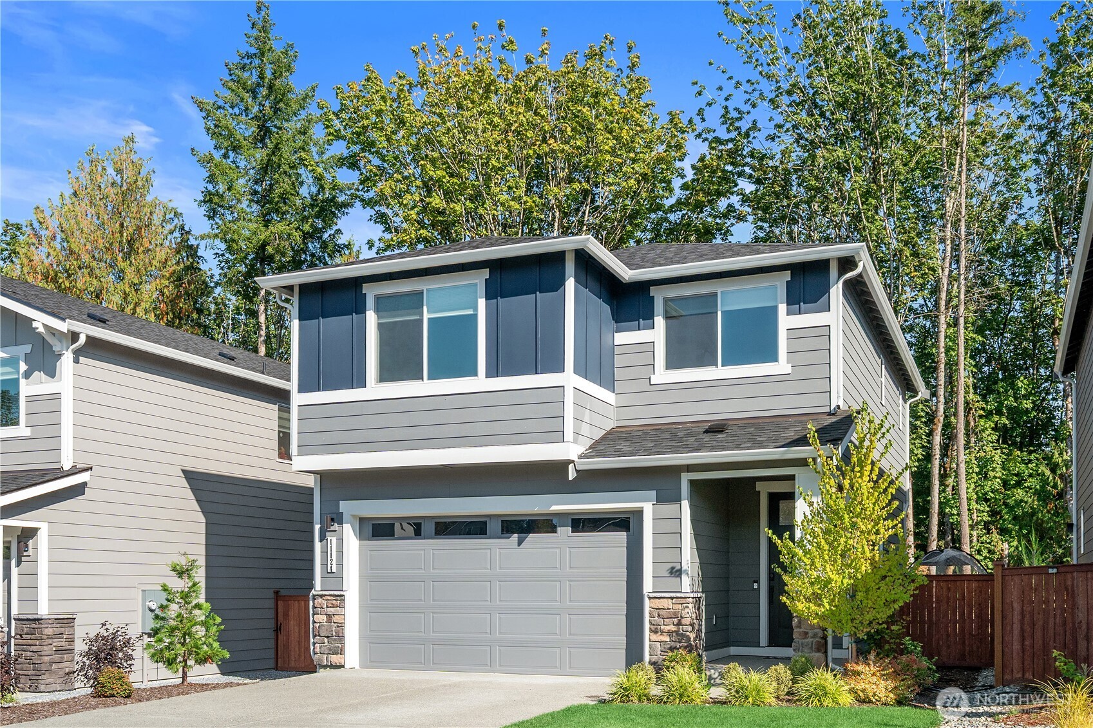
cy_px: 364
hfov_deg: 57.2
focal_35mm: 33
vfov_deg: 40.0
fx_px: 1002
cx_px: 546
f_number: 8
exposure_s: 1/250
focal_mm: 22
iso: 320
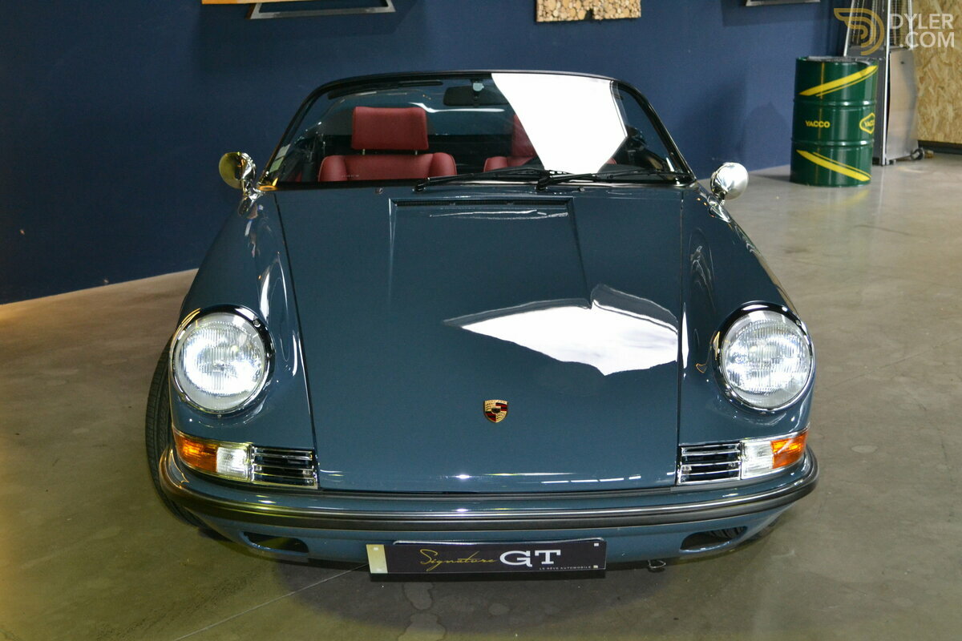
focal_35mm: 51
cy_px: 320
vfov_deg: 26.5
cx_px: 481
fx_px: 1363
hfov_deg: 38.9
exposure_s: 1/60
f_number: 5
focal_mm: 34
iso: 2000
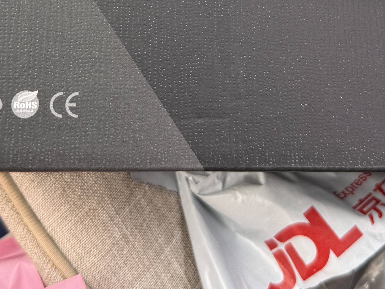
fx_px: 723
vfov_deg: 21.0
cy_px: -62
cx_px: 177
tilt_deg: -74.4
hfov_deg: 29.8
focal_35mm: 65
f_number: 1.78
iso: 64
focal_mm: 6.76
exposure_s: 1/275
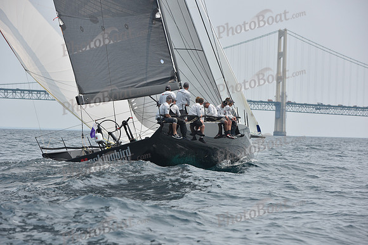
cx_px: 184
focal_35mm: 155
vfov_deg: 8.9
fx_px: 1585
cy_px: 122
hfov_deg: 13.2
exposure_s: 1/1250
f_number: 8
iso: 250
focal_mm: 155
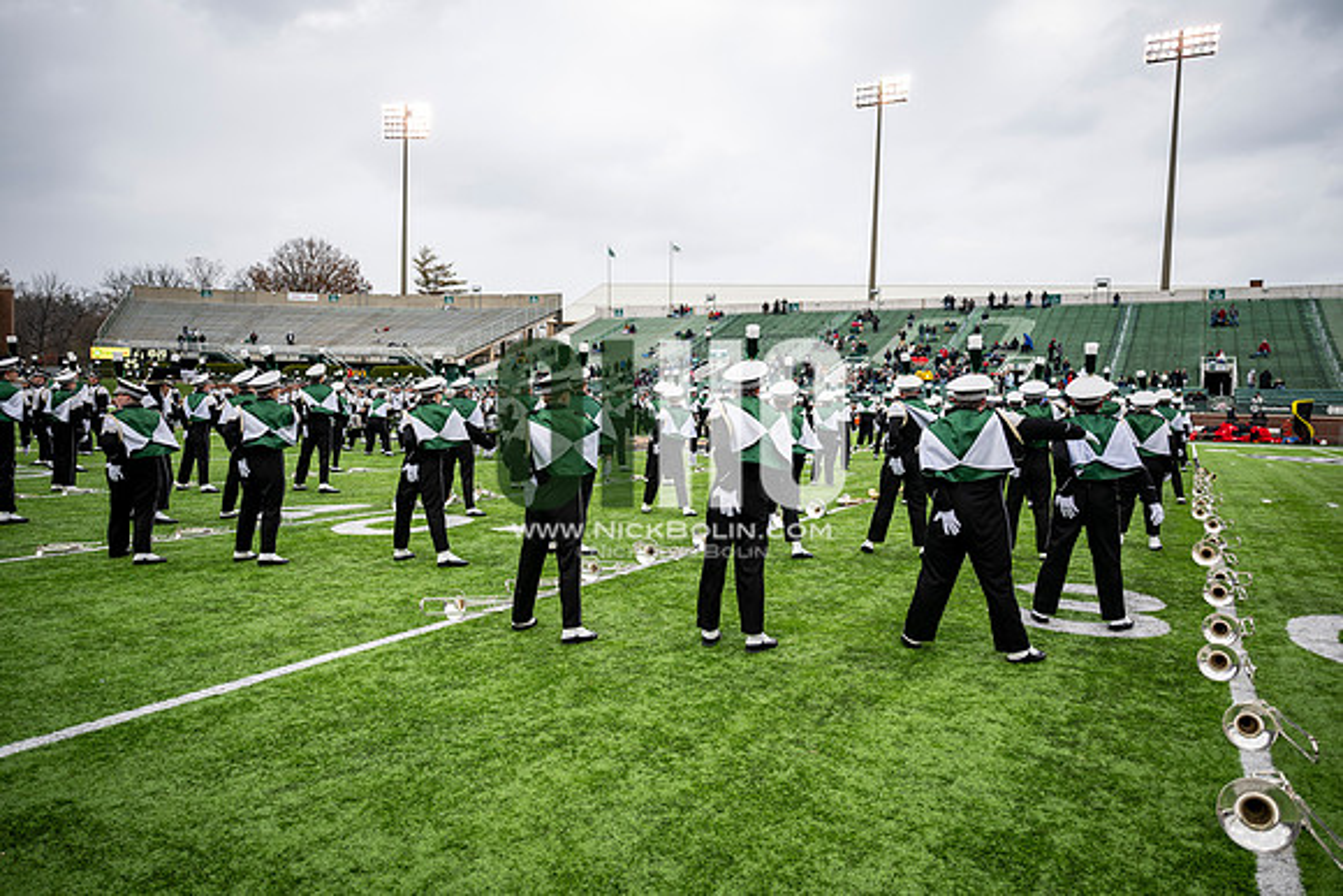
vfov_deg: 53.2
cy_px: 448
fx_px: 896
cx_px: 672
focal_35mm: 24
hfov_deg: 73.7
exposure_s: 1/500
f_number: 2.8
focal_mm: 24
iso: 100
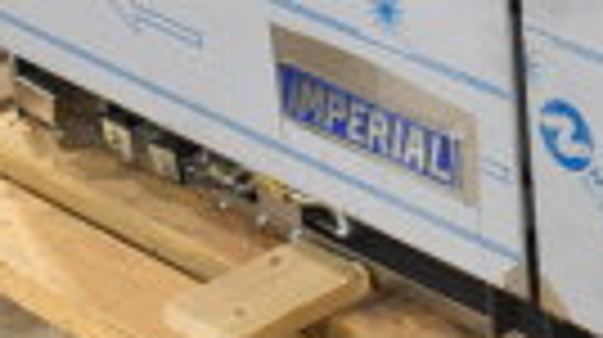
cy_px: -128
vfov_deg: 7.3
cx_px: 882
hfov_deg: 12.5
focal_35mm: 164
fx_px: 2625
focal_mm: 23
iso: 450
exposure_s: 1/40
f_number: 3.8
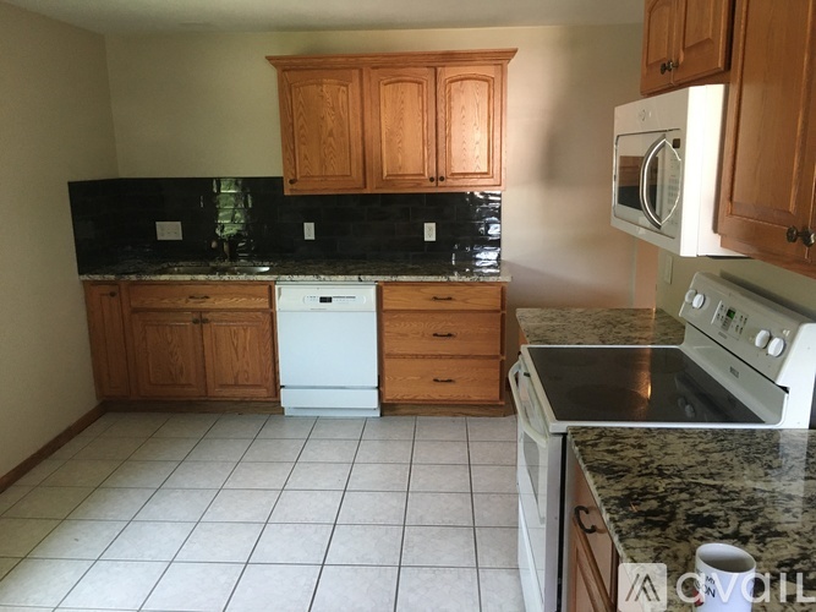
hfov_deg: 61.7
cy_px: 306
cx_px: 408
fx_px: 683
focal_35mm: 29
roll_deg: +0.1
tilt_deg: -11.4
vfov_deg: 48.2
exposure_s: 1/30
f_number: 2.2
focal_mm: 4.15
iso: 125
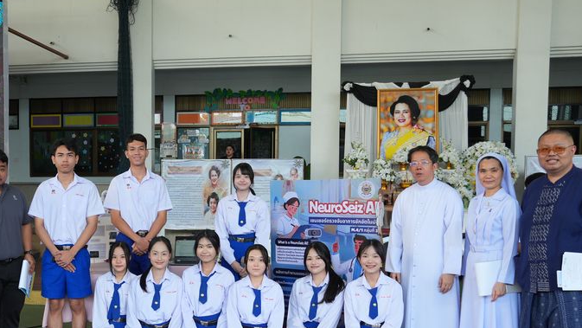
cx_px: 202
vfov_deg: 28.0
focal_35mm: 42
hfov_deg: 47.7
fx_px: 648
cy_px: 240
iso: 160
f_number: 3.5
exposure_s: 1/100
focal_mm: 18
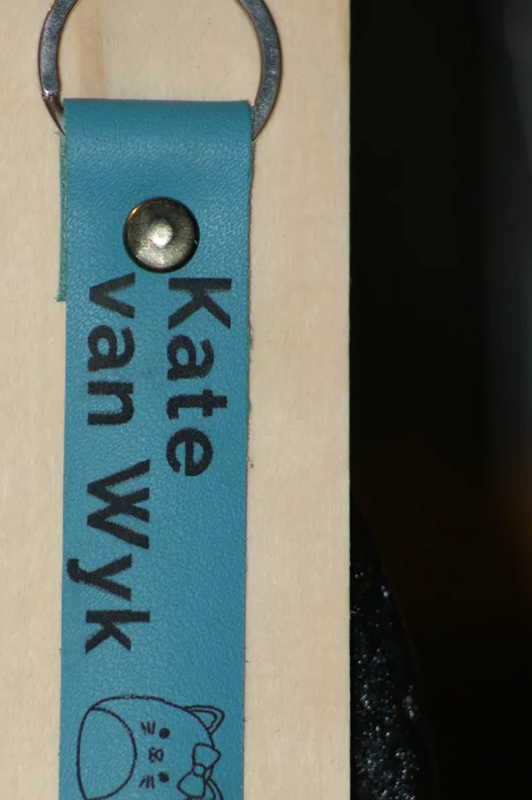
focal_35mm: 446
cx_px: 165
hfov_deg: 3.1
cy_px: 482
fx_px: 9898
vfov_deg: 4.6
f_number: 5.6
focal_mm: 200
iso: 400
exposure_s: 1/125
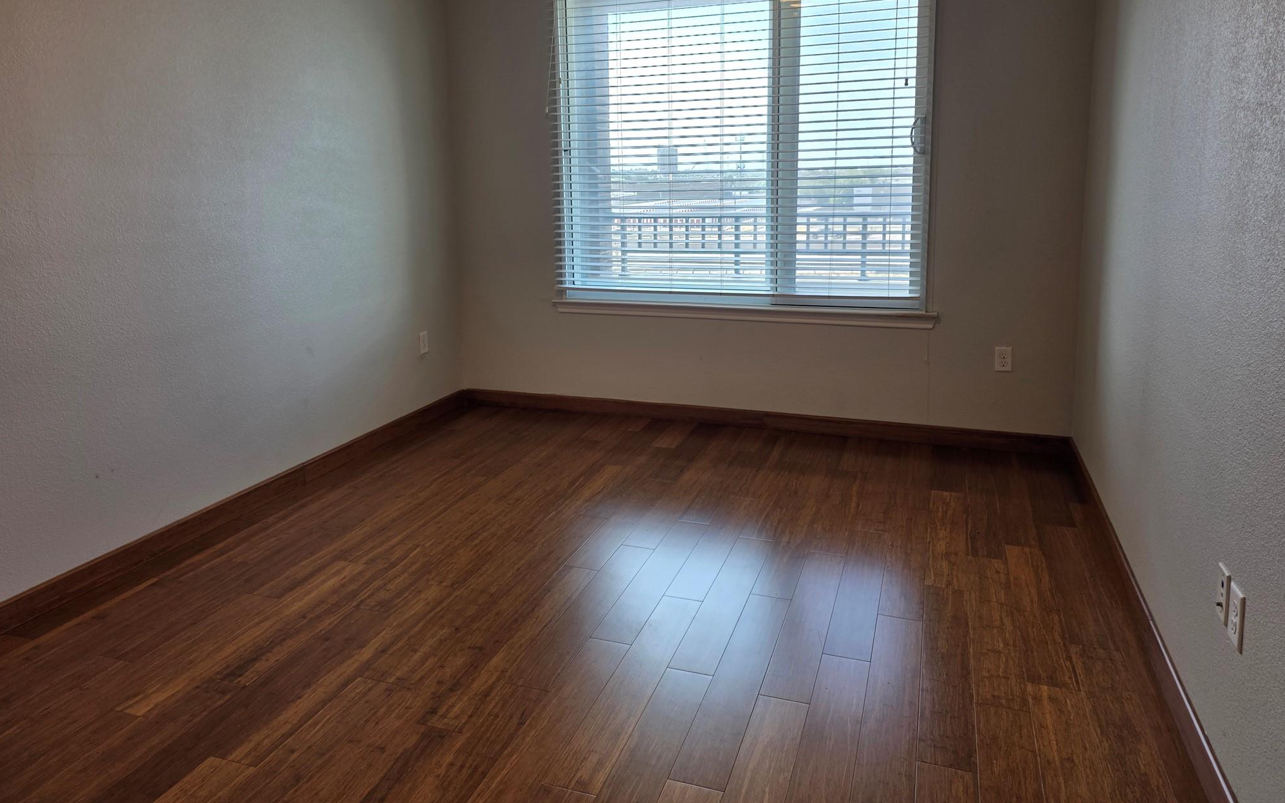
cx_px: 631
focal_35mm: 25
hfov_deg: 72.5
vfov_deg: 48.9
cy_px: 315
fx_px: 875
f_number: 1.7
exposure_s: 1/120
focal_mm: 6.25
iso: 40
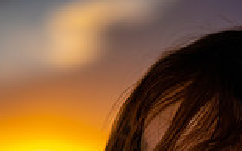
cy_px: 307
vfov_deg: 7.7
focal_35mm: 163
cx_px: 181
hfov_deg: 12.8
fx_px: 1075
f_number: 1.8
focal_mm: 55
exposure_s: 1/800
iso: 64
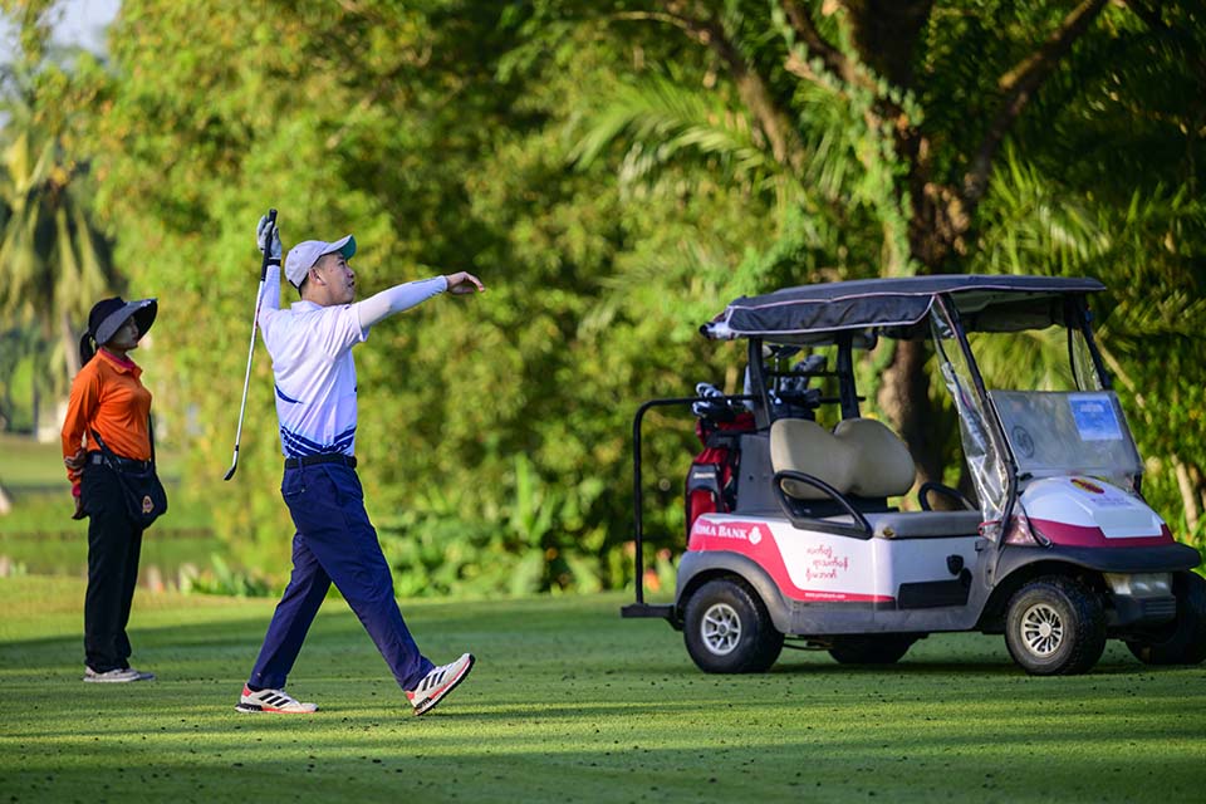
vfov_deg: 8.9
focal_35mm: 155
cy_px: 402
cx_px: 603
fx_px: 5192
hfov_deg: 13.2
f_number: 2.8
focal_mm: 155
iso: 450
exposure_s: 1/3200
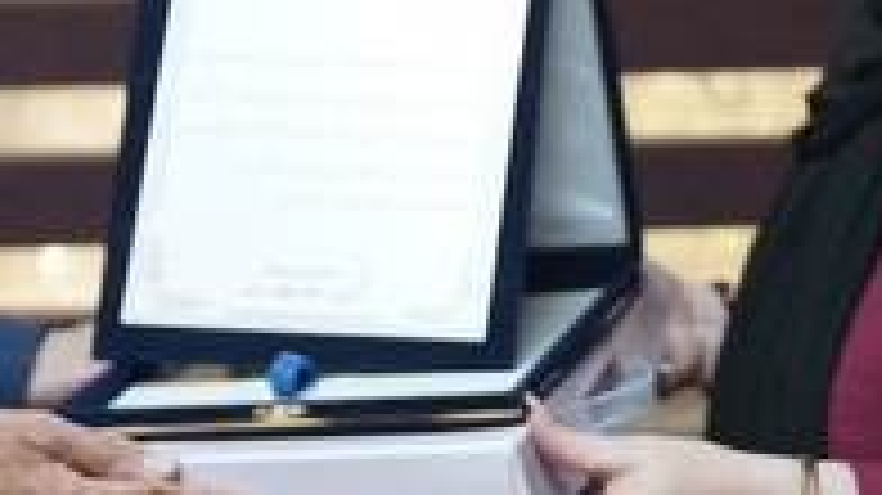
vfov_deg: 5.7
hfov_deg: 10.2
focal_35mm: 212
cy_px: -196
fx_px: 4951
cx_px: 360
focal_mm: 38.7
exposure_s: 1/160
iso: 1600
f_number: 3.2
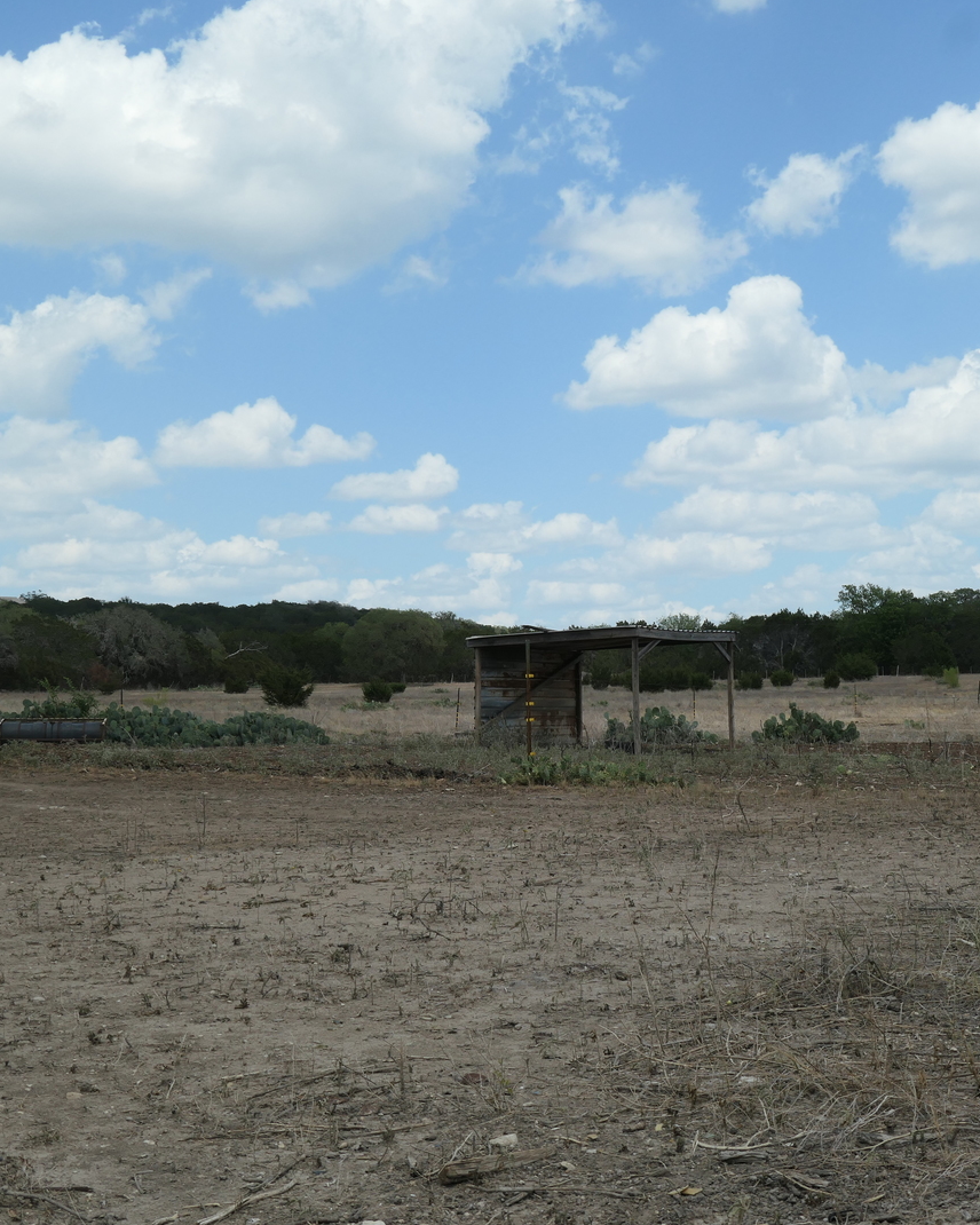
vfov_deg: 34.7
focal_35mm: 54
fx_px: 1958
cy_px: 611
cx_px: 586
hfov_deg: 28.0
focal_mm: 14
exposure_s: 1/800
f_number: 6.3
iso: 200
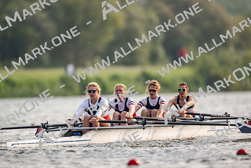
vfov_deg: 2.3
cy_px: 84
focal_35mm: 600
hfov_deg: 3.4
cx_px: 126
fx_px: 4184
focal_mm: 600
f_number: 4
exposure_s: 1/2500
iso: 250
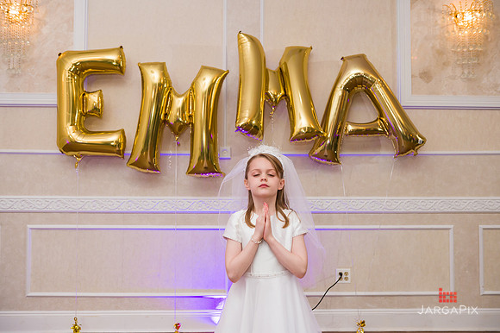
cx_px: 250
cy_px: 166
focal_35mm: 38
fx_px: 527
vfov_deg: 35.0
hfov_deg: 50.7
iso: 1250
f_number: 5
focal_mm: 38
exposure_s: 1/200
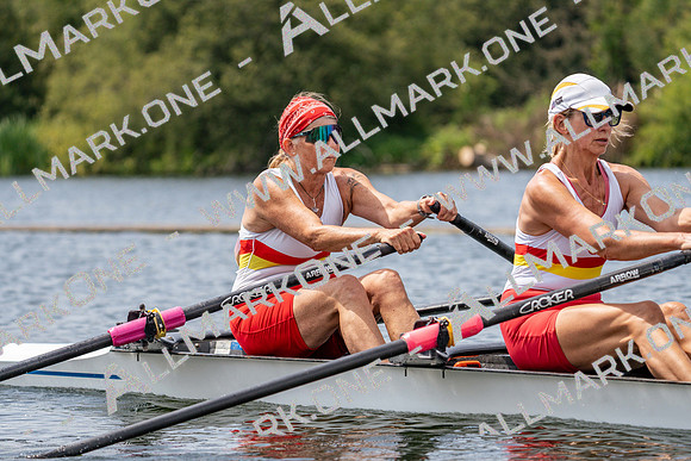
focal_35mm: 214
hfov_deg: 9.6
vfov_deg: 6.4
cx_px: 346
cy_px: 230
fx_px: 4108
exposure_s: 1/1600
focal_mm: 214
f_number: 5.6
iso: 250
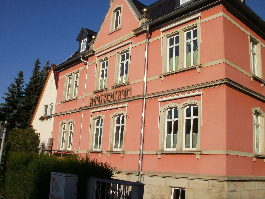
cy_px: 100
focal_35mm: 36
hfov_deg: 51.4
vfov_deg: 39.7
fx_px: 276
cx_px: 132
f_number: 5.6
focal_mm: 6.3
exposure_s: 1/640
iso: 100
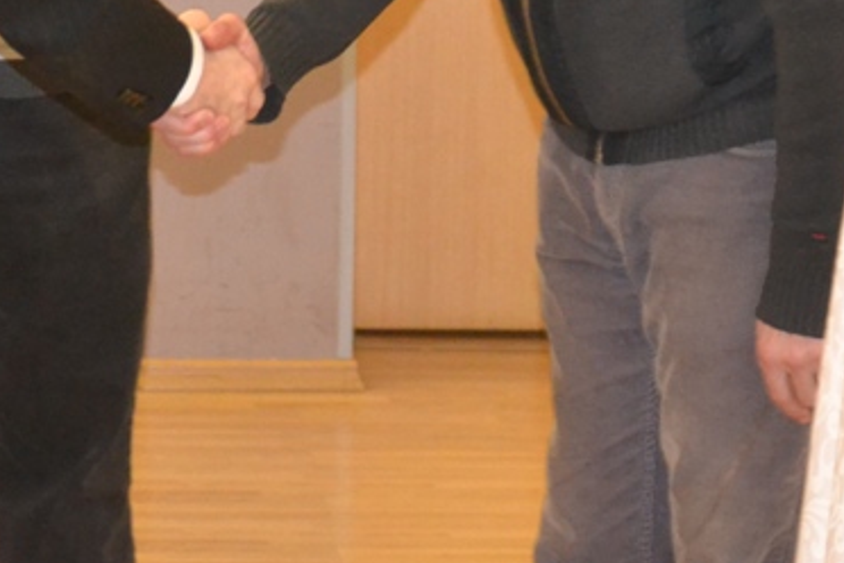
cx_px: 465
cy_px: -117
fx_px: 5330
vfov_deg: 6.0
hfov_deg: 9.1
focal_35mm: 227
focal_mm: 55
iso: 3200
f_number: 4
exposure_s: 1/60
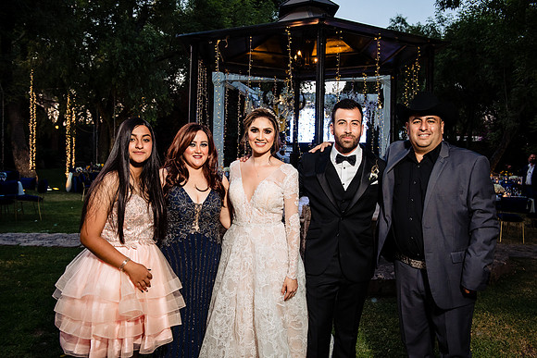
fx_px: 507
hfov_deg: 55.8
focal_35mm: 34
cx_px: 268
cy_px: 179
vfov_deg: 38.9
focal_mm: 34
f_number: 6.3
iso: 1600
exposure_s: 1/200
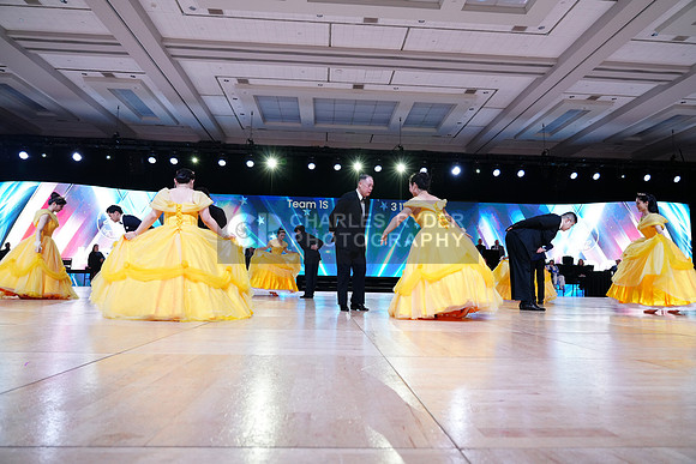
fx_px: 464
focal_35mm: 24
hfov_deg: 73.7
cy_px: 232
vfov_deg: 53.2
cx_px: 348
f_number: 4
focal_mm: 24
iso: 1600
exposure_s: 1/500
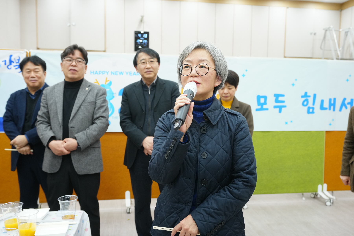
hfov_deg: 58.7
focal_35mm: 32
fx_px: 315
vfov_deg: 41.1
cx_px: 177
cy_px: 118
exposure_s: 1/160
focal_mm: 32
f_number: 4
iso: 2500
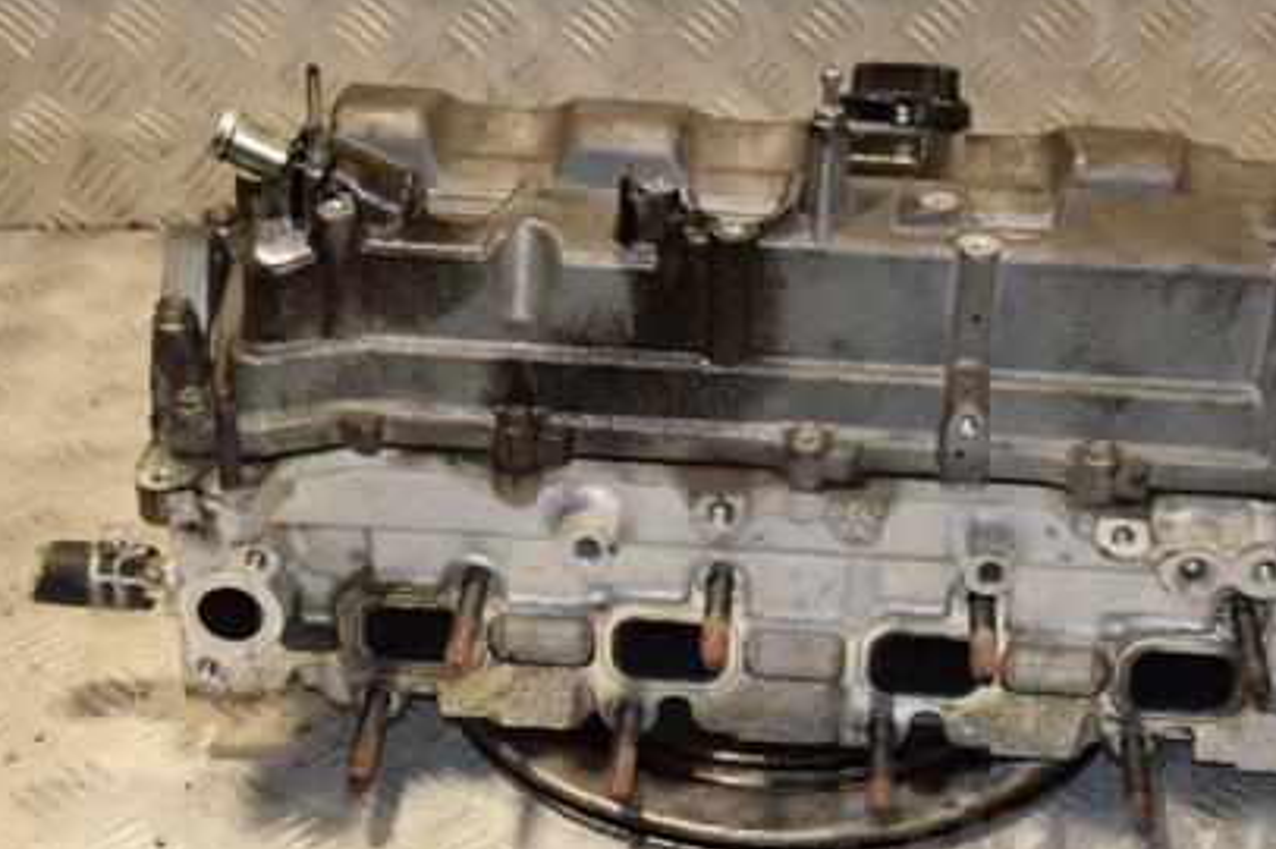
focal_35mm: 71
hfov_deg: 28.4
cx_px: 776
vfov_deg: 19.2
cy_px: 440
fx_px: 2514
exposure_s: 1/160
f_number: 5
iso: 800
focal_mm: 32
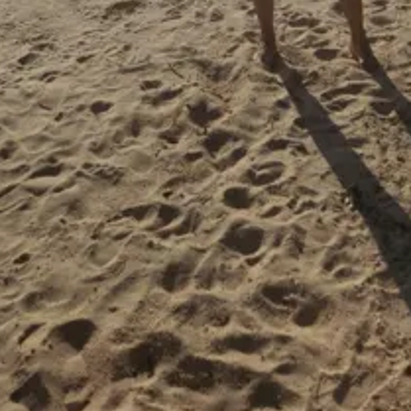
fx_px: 940
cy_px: -289
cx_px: 191
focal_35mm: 70
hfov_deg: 24.7
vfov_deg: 19.6
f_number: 1.8
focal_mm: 5.4
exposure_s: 1/10969
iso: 20
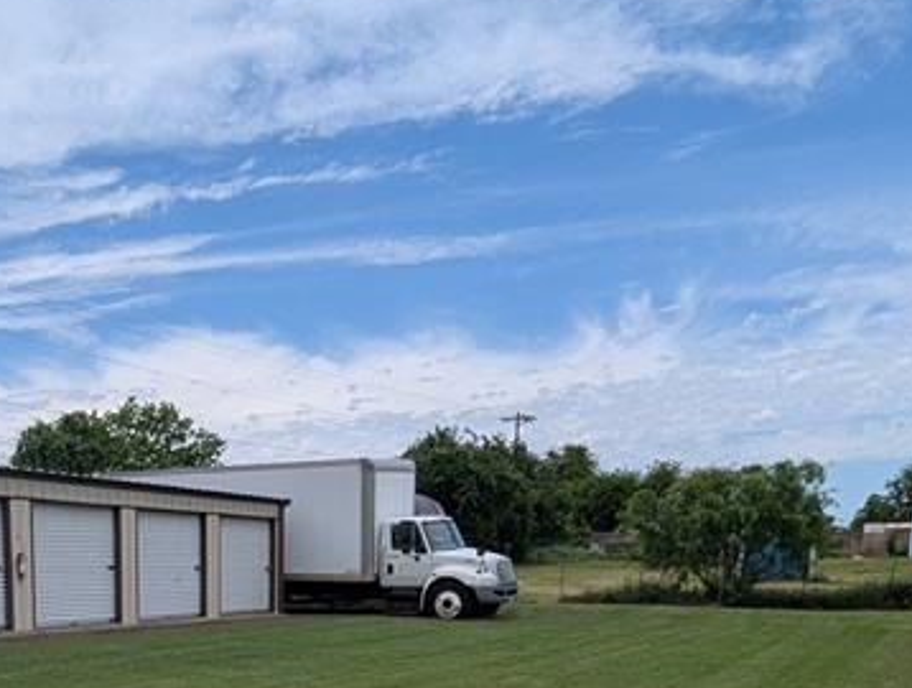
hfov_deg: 47.4
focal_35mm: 37
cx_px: 186
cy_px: 736
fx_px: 977
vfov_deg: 34.2
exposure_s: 1/1916
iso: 48
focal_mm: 1.95
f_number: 2.2
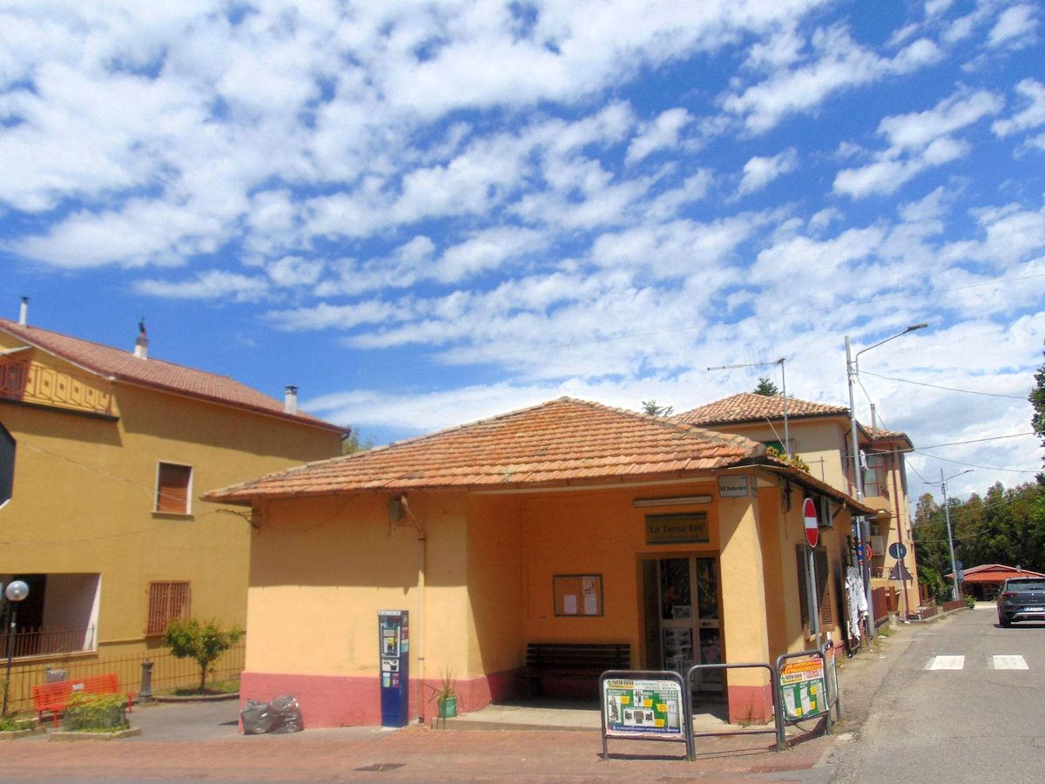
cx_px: 522
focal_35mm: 30
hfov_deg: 60.0
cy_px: 392
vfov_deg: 46.8
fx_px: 906
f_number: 8
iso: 80
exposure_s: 1/500
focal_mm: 5.4
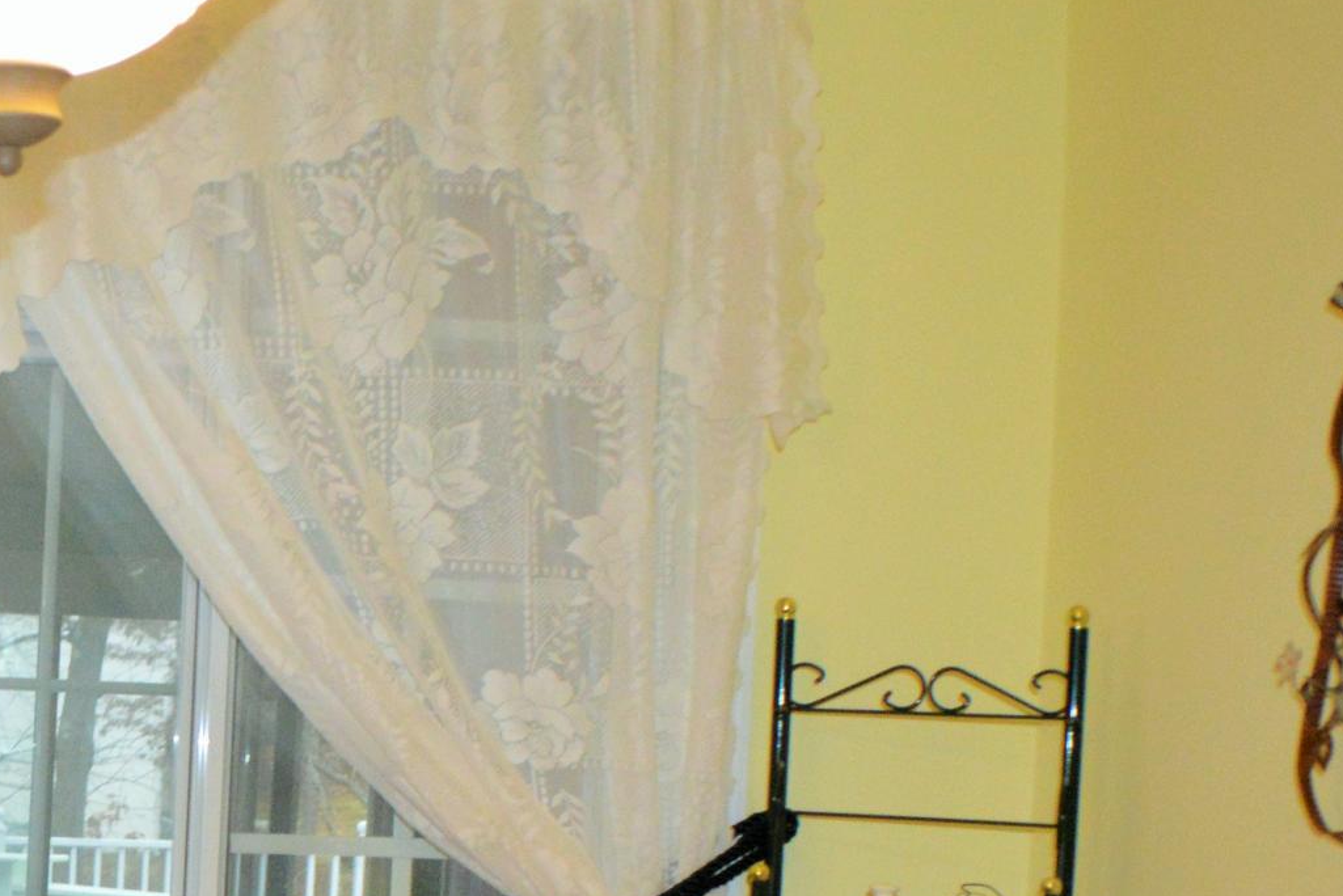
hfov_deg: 17.0
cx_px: -373
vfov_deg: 11.7
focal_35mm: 114
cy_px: 1188
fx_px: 4254
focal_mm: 26
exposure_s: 1/60
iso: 1400
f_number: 4.2
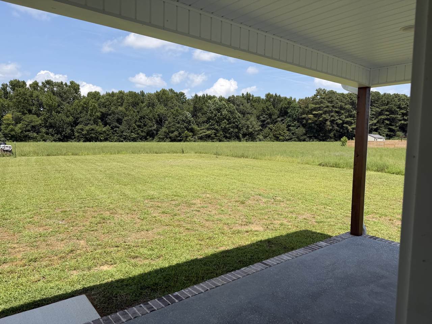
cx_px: 216
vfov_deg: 56.8
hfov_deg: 71.6
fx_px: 300
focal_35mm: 24
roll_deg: -0.6
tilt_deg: -3.3
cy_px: 162
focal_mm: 6.76
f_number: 1.78
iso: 80
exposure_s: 1/4167
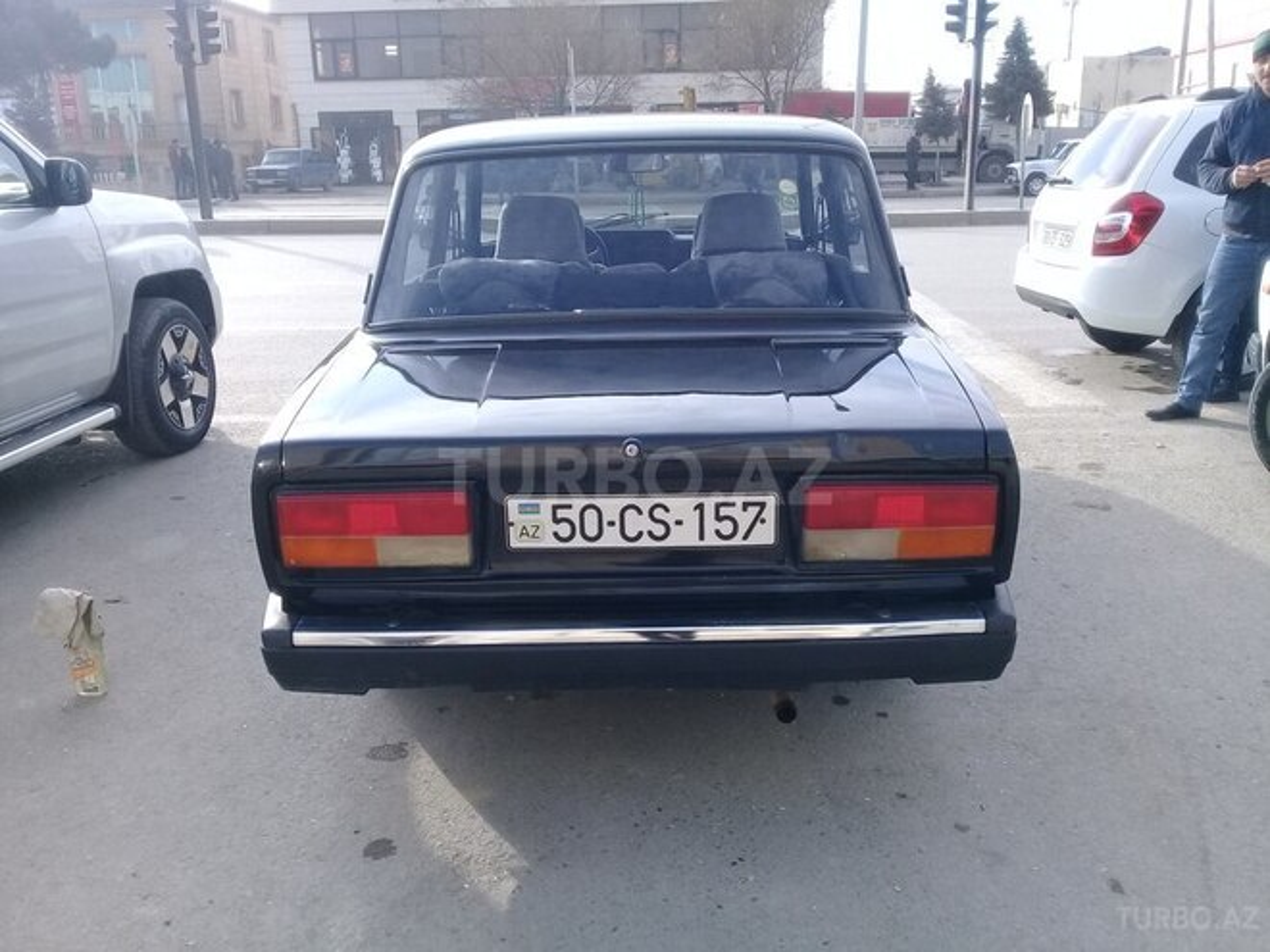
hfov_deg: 58.4
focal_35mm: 31
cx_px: 635
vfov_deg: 45.4
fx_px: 1137
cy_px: 476
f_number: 2.2
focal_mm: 3.3
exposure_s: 1/524
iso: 50
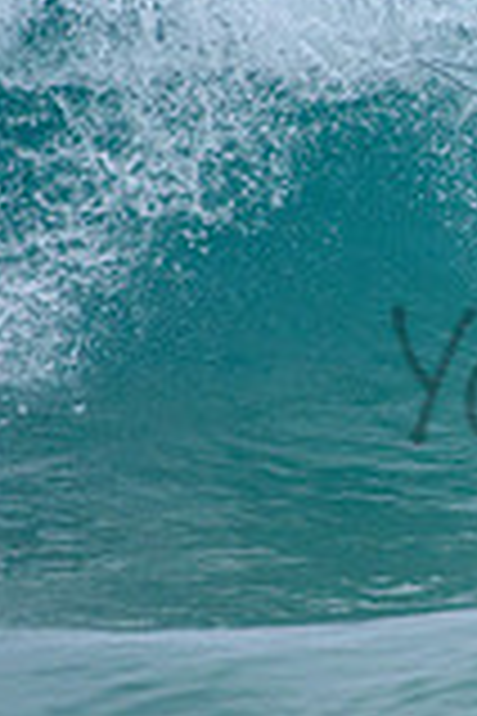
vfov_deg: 1.1
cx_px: 855
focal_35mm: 1828
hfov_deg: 0.8
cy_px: 335
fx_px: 36329
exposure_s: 1/2000
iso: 720
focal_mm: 500
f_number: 5.6
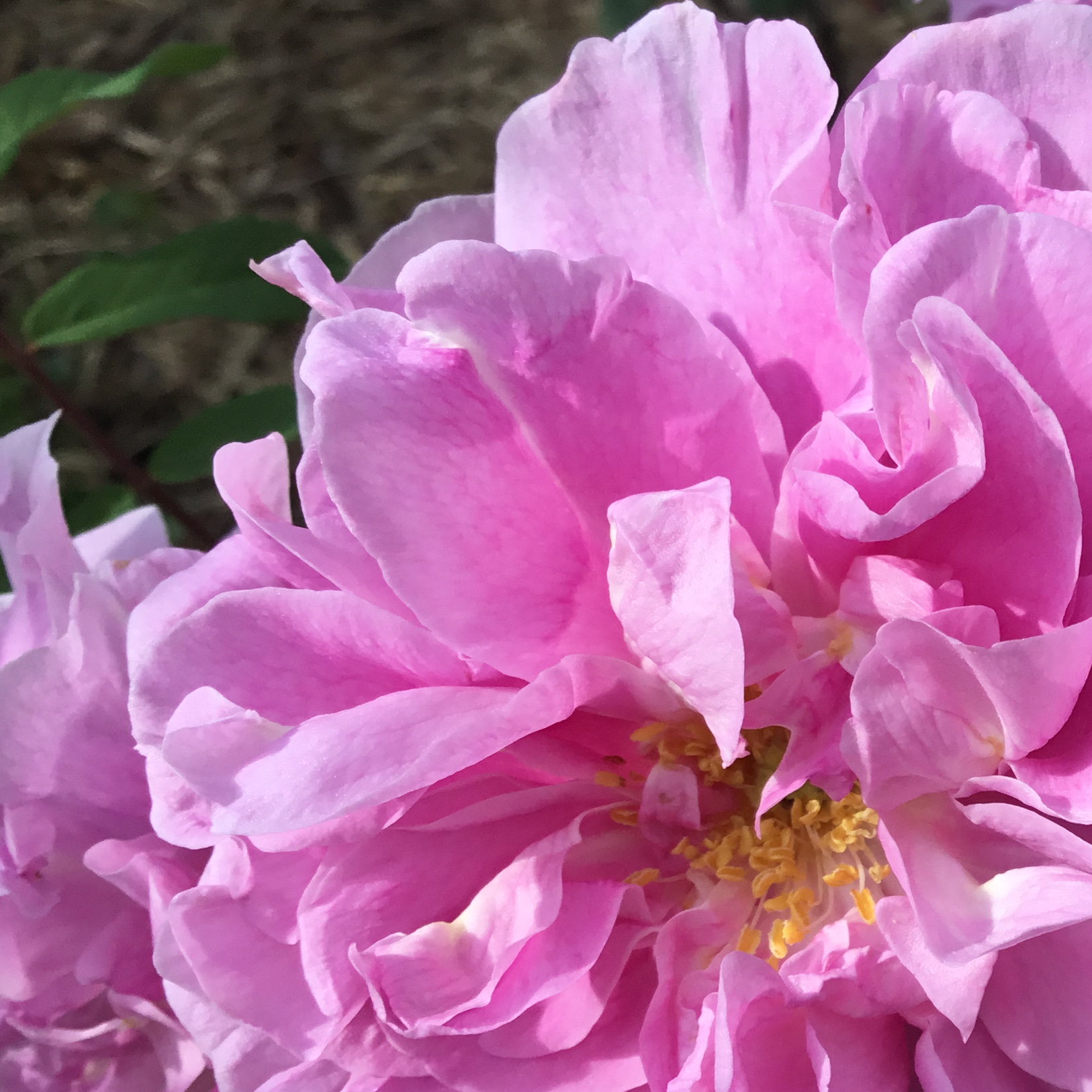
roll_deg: +0.5
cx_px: 1015
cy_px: 710
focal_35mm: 55
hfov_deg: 29.6
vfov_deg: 30.9
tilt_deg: -44.4
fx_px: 1963
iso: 25
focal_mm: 3.3
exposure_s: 1/799
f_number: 2.4
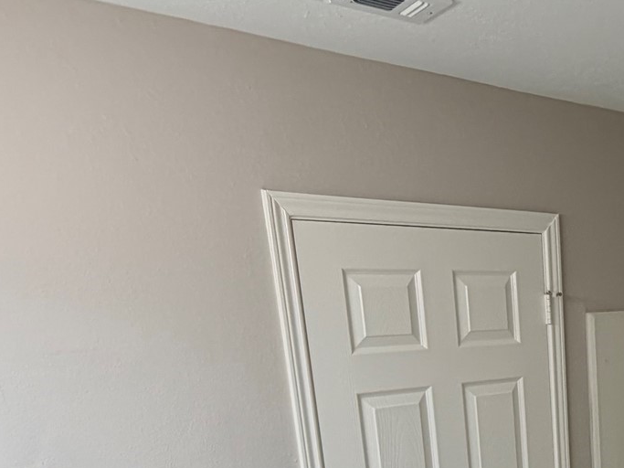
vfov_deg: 30.8
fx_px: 757
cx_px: 610
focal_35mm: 42
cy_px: 510
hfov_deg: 39.9
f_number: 2.2
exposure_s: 1/120
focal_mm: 2.22
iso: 125
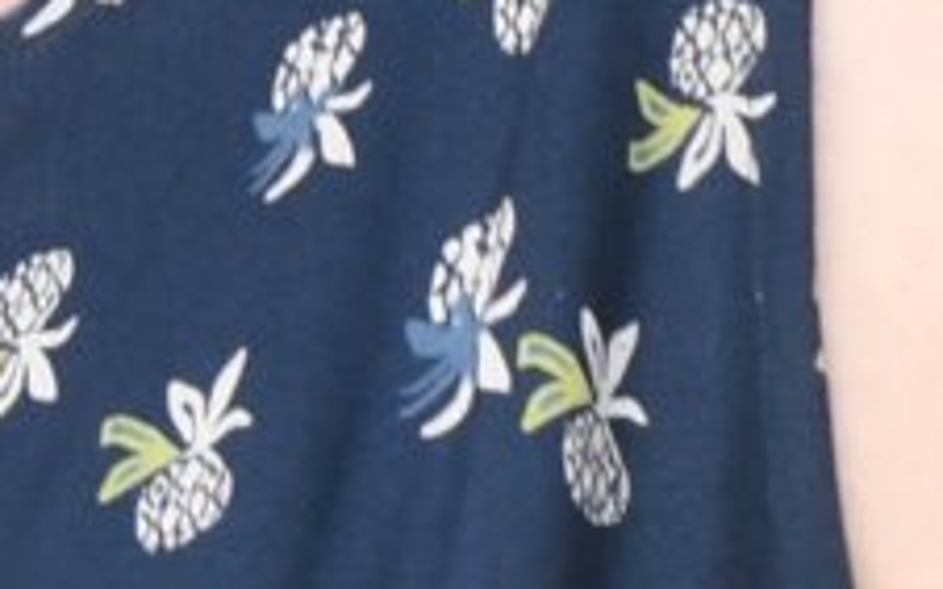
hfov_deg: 2.2
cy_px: -944
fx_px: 24916
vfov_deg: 1.3
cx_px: -1659
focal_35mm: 970
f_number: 6.3
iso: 500
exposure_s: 1/250
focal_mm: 70
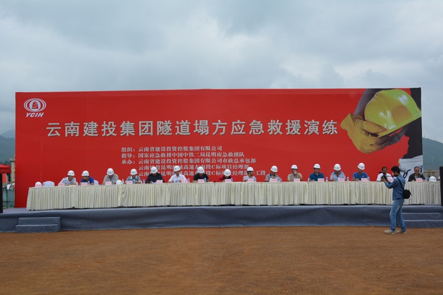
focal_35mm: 48
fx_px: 591
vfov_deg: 28.1
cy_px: 148
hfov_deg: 41.1
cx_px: 222
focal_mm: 32
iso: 100
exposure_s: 1/125
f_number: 8
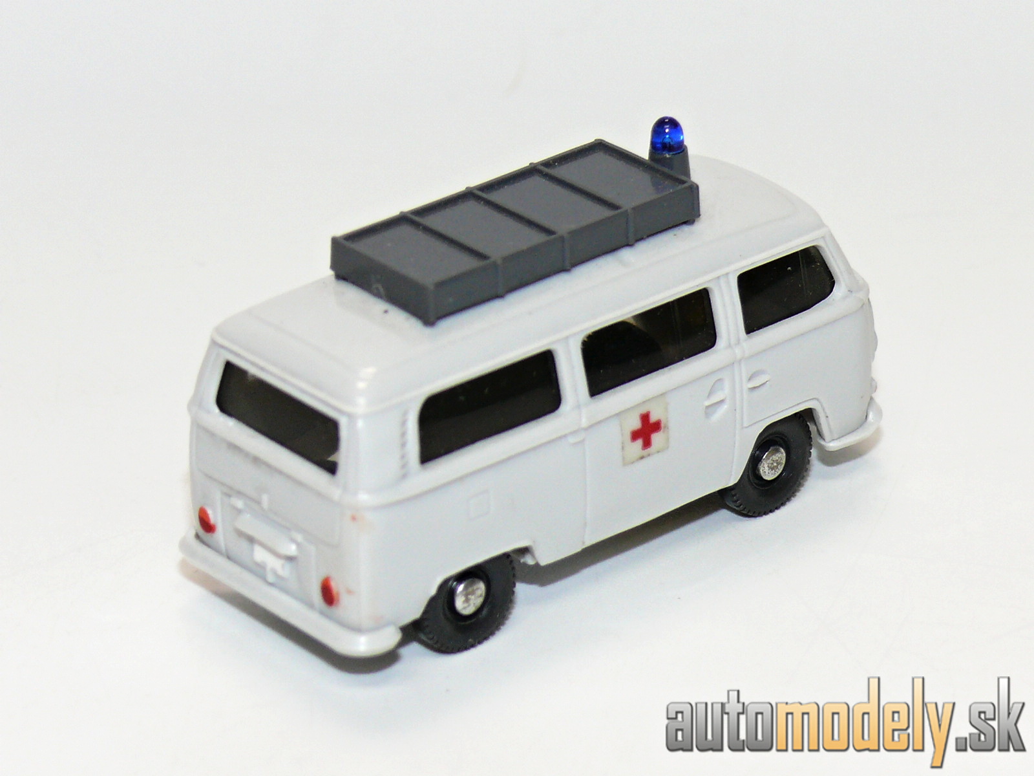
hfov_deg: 12.7
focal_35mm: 155
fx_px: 4630
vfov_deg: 9.6
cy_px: 388
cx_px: 517
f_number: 4
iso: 100
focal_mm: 18.3
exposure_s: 1/30
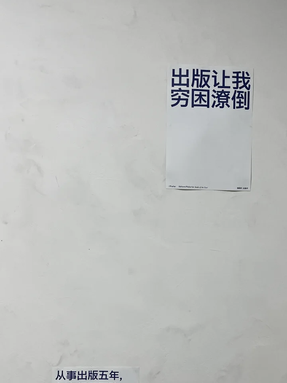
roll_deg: -2.0
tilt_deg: -2.6
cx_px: 202
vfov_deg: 47.0
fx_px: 431
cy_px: 259
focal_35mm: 39
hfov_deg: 36.2
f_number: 1.6
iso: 125
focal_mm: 5.1
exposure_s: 1/100
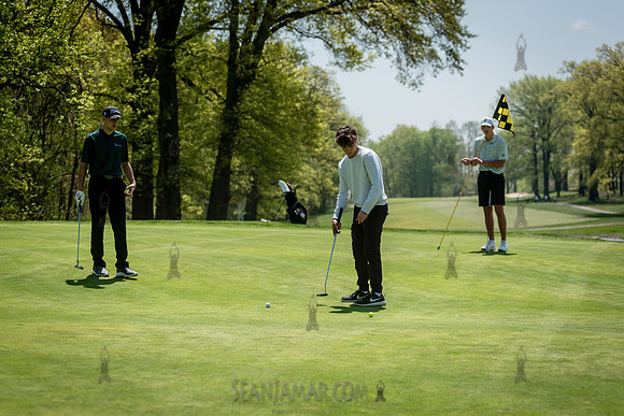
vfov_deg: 15.9
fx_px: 1491
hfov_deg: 23.6
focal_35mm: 86
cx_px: 312
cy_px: 208
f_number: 3.5
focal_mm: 86
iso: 100
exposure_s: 1/1250
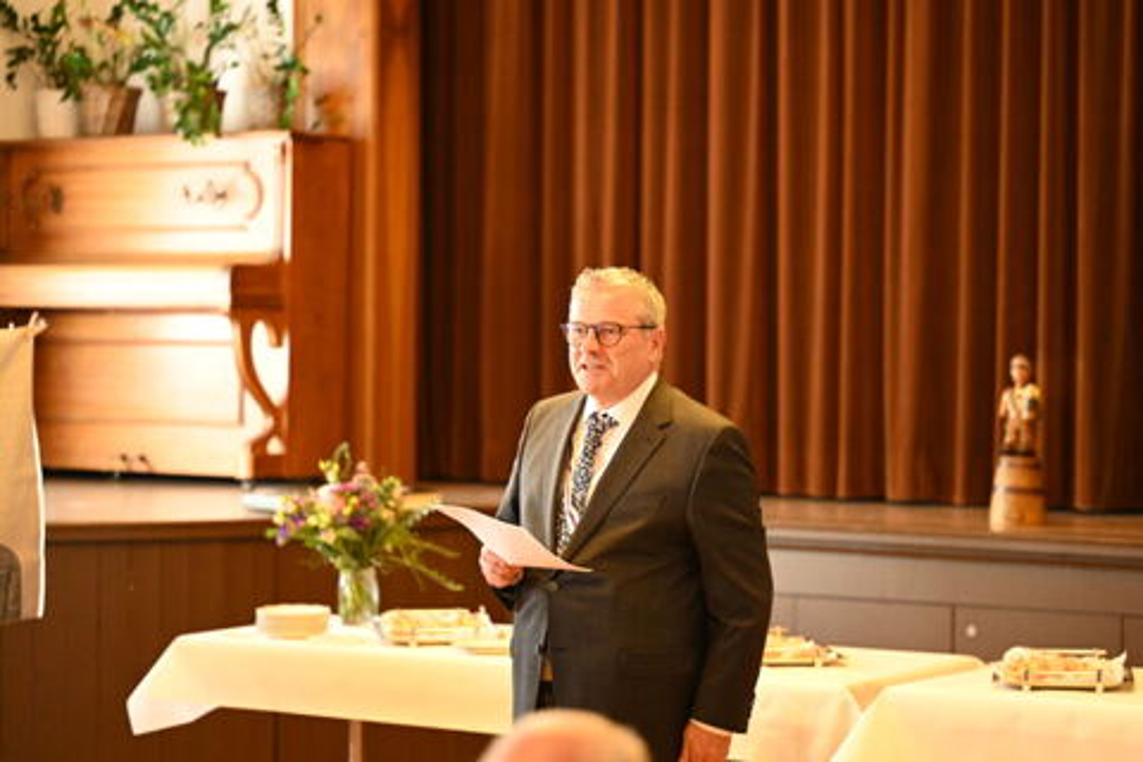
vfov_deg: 13.0
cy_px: 381
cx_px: 572
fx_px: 3333
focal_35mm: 105
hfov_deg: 19.5
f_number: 2.8
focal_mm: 105
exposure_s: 1/320
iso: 5000
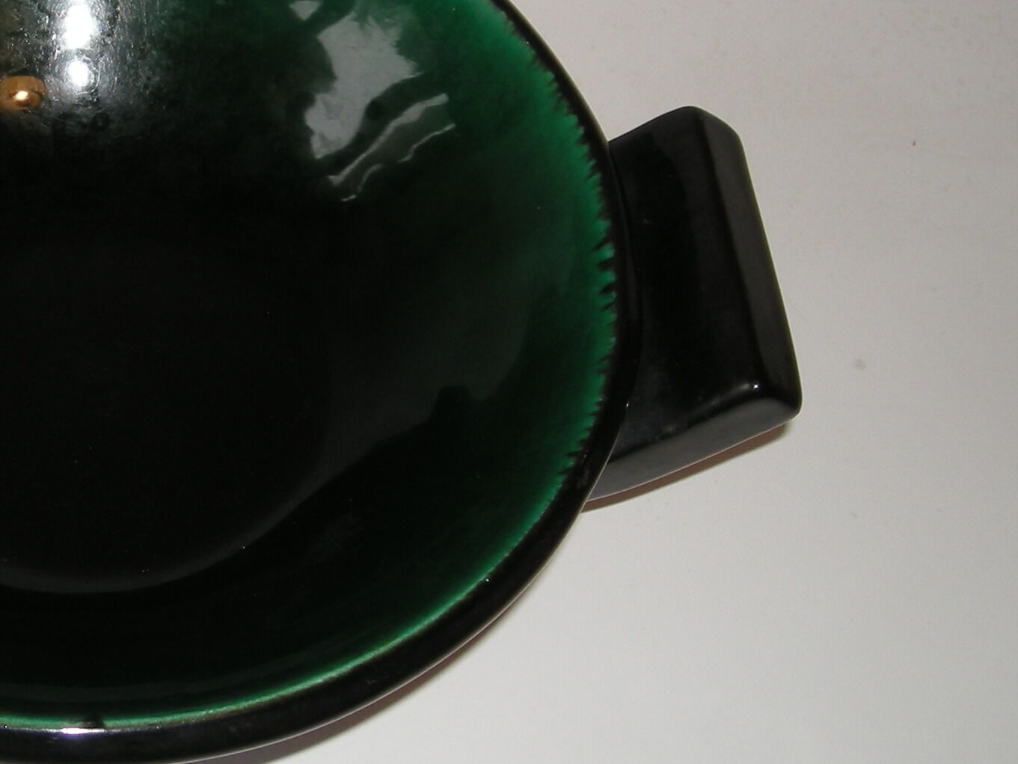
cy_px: 224
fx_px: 2323
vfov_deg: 18.6
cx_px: 66
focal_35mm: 79
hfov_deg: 23.9
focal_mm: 5.7
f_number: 2.8
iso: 50
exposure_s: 1/53
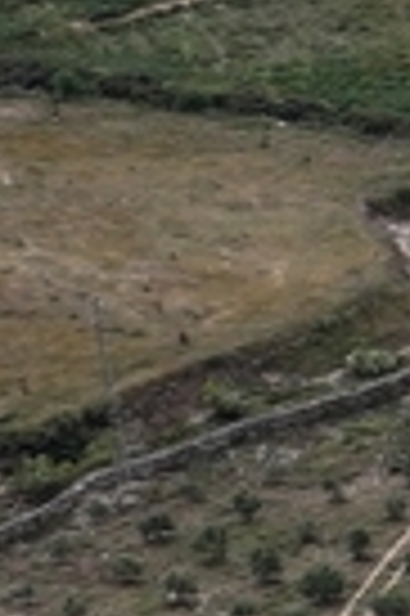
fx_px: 4110
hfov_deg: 4.4
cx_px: 2465
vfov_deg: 8.6
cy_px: 214
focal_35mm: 240
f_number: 2.8
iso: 180
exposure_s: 1/2500
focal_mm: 12.29
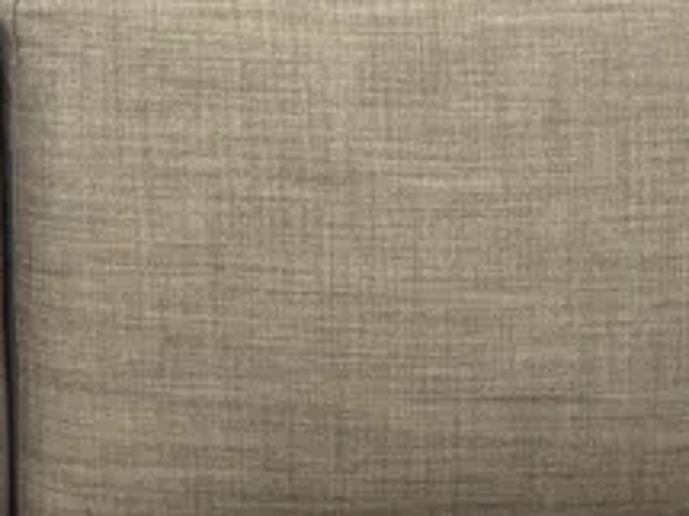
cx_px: -22
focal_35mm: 167
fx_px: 3322
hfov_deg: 11.7
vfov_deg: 8.5
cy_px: 920
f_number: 1.78
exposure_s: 1/50
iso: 250
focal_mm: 6.76
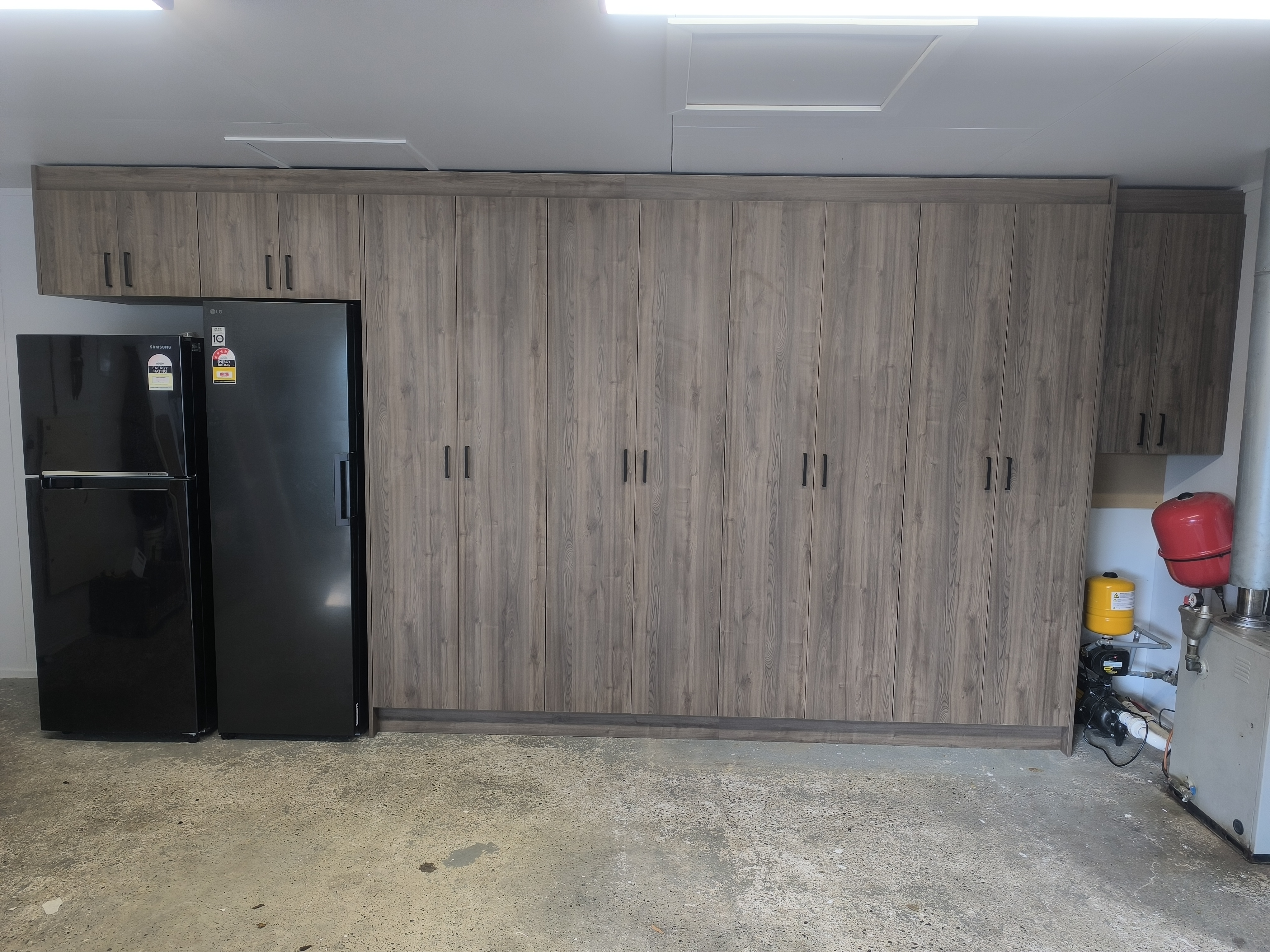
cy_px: 476
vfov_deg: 58.9
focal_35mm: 23
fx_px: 844
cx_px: 635
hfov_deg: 73.9
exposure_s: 1/100
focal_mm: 6.14
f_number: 1.65
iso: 320
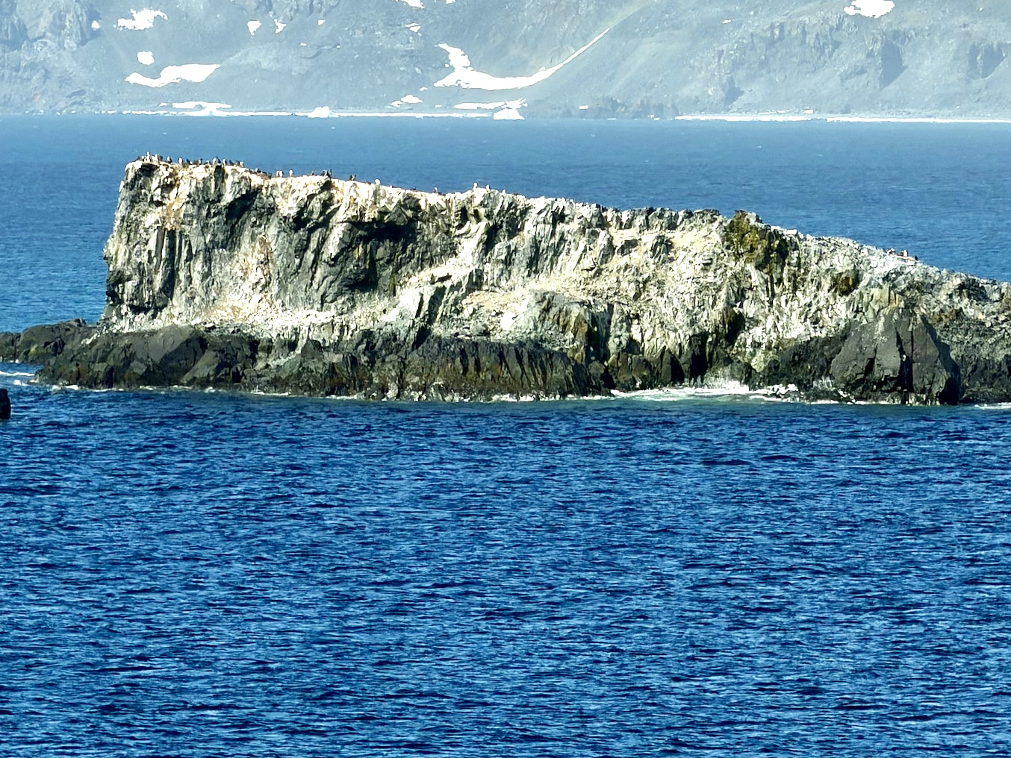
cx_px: 586
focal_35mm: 378
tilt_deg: +1.6
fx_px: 11042
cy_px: -142
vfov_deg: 3.9
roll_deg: -0.5
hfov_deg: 5.2
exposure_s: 1/865
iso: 16
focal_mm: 16.89
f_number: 2.8
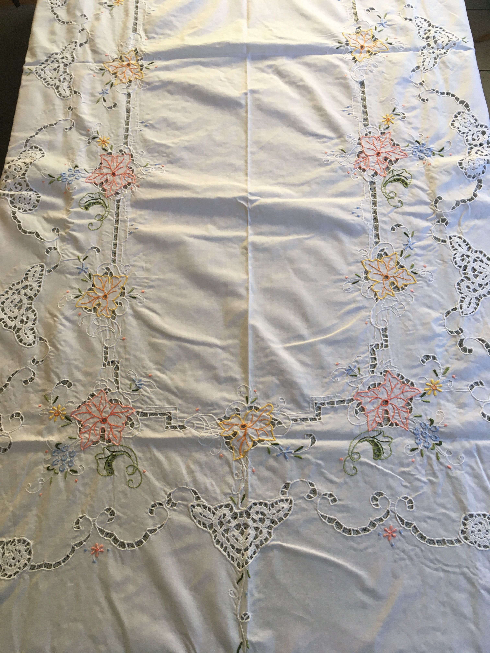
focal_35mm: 29
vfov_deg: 61.7
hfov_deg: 48.2
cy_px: 326
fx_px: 547
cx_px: 245
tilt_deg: -69.3
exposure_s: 1/33
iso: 64
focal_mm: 4.15
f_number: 2.2
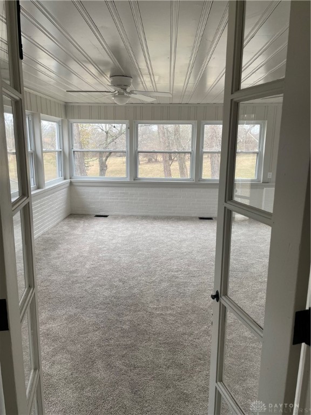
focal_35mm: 26
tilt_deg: -11.7
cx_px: 156
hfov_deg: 53.1
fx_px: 311
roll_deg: -0.8
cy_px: 208
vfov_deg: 67.3
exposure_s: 1/60
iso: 80
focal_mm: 4.2
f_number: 1.6
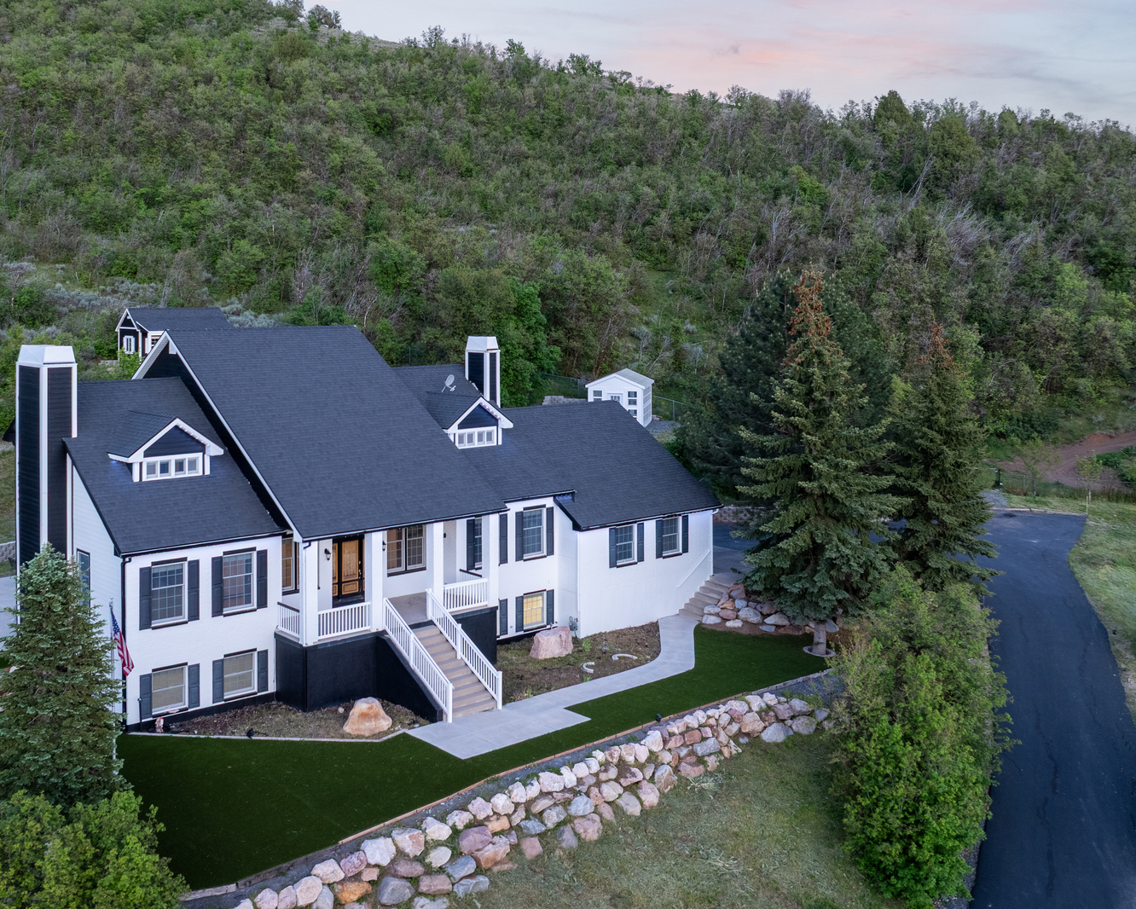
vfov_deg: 40.6
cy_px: 292
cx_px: 427
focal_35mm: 36
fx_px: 1211
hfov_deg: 49.8
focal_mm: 12.29
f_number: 4
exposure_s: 1/25
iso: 100
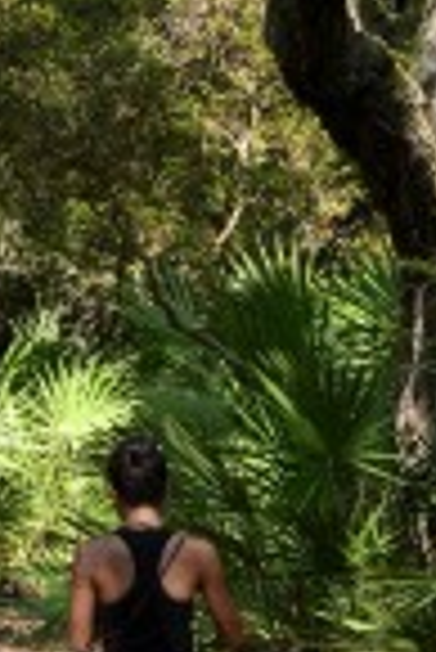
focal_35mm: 577
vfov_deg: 3.6
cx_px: 36
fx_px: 10456
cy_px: 121
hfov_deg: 2.4
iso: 320
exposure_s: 1/80
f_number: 10
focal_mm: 155
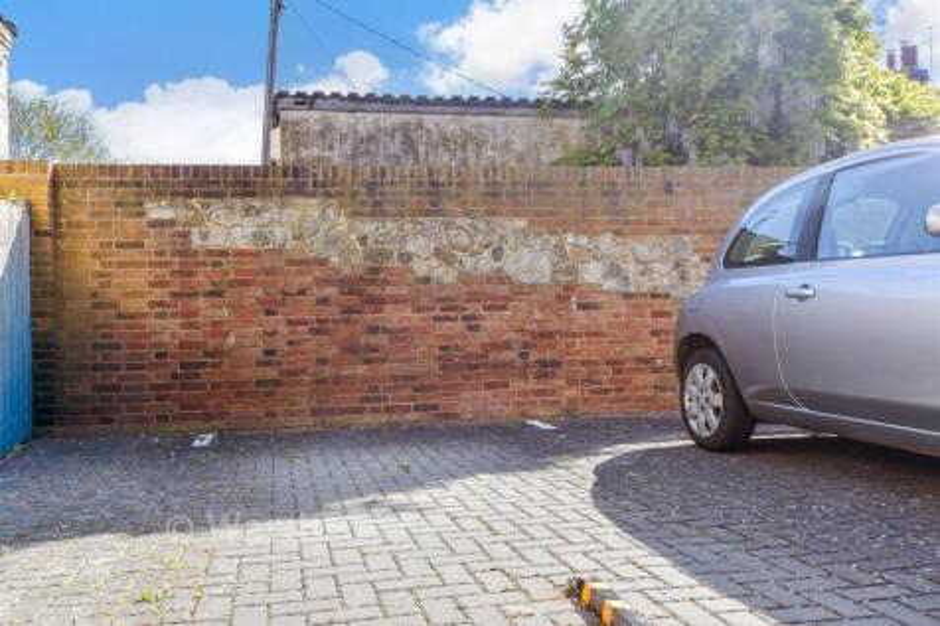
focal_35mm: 30
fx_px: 783
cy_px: 313
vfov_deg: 43.6
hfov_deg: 61.9
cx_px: 470
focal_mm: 20
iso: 160
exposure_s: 1/200
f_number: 8
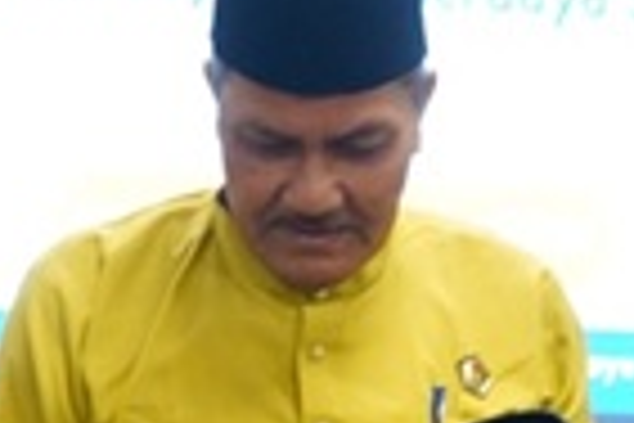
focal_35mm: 215
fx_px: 3786
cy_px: 832
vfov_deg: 6.2
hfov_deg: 9.4
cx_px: 848
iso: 800
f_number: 5.6
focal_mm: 28
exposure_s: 1/30
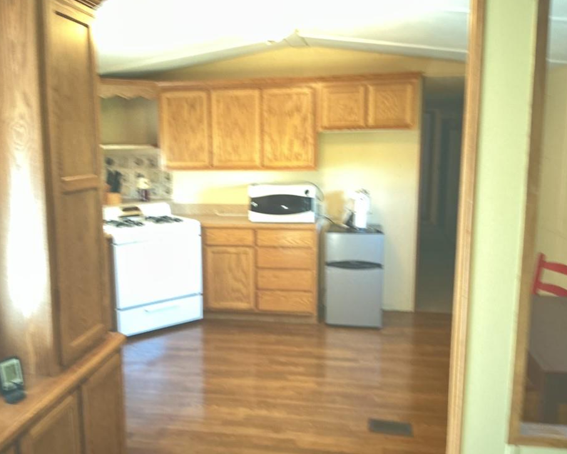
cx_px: 253
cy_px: 224
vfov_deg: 45.8
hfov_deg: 55.5
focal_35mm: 32
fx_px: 537
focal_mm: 3
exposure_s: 1/15
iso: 1250
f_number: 1.8
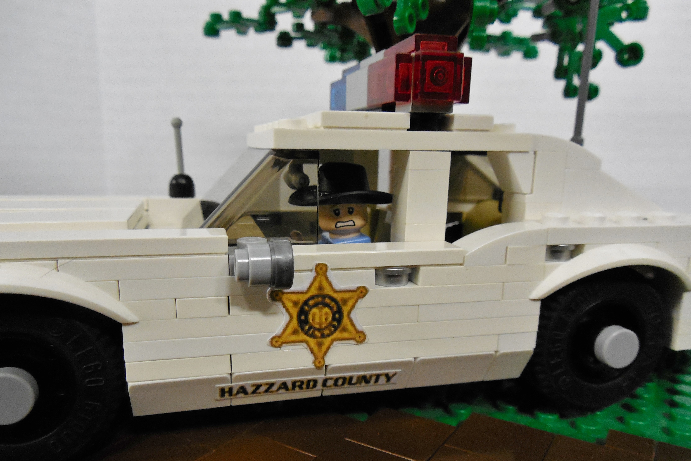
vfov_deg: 47.7
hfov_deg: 67.4
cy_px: 268
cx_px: 336
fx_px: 518
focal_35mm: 27
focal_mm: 4.5
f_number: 3.3
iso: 400
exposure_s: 1/15
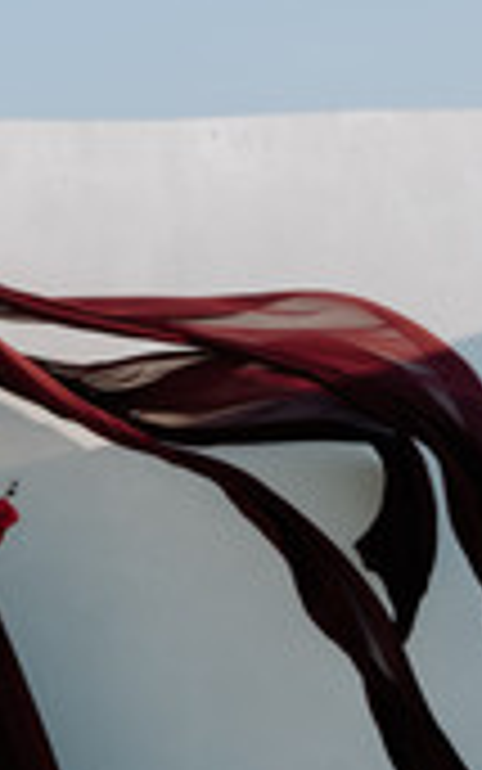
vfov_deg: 19.8
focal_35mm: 104
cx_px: -119
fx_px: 2184
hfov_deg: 12.3
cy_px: 162
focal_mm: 35
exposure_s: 1/1600
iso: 125
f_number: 2.5
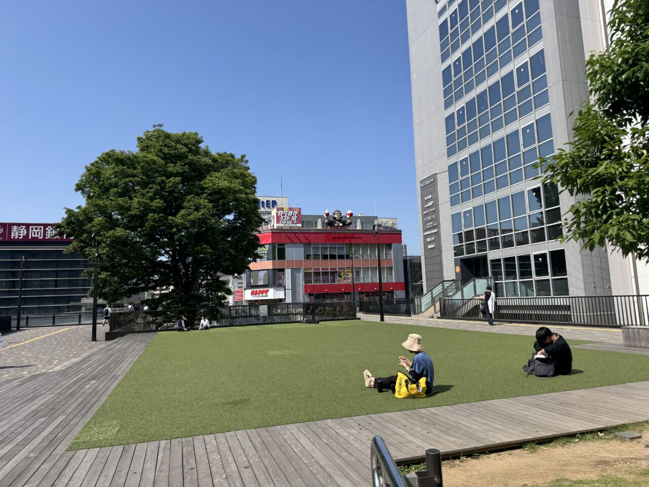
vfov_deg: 56.8
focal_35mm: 24
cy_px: 244
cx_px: 324
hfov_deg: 71.6
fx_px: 450
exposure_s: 1/4608
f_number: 1.78
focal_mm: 6.76
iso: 80
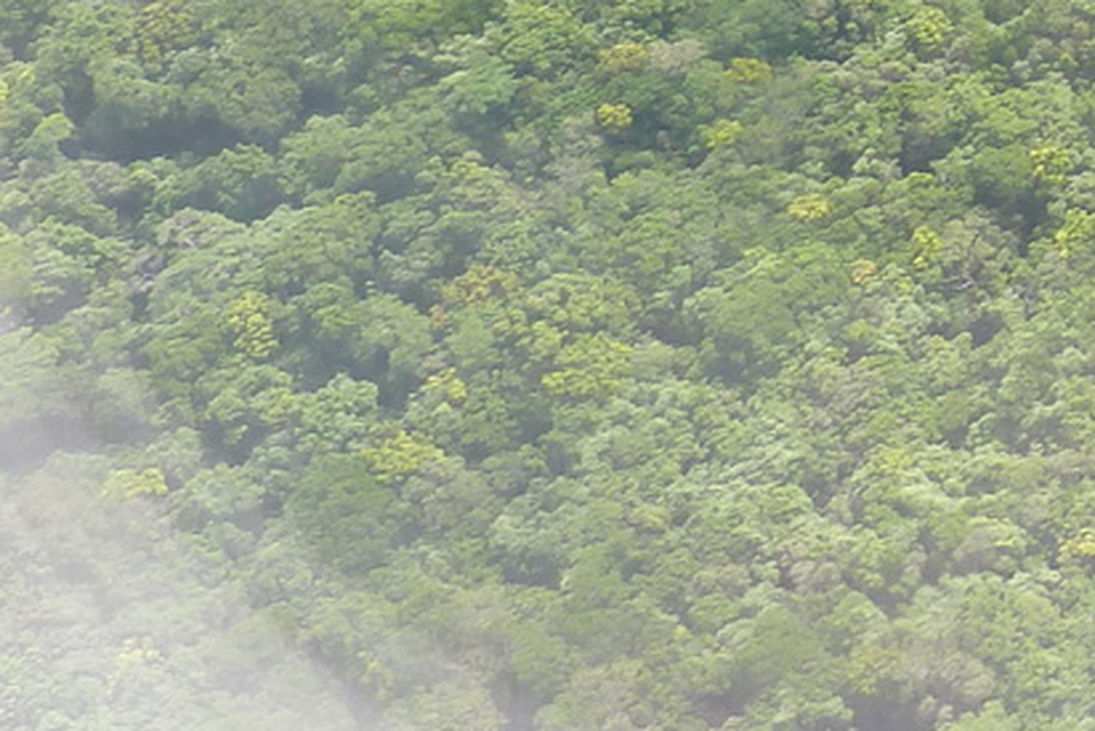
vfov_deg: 10.8
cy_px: -665
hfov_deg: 15.3
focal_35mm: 117
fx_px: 3560
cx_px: 1914
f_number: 4
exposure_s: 1/160
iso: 80
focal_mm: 4.7
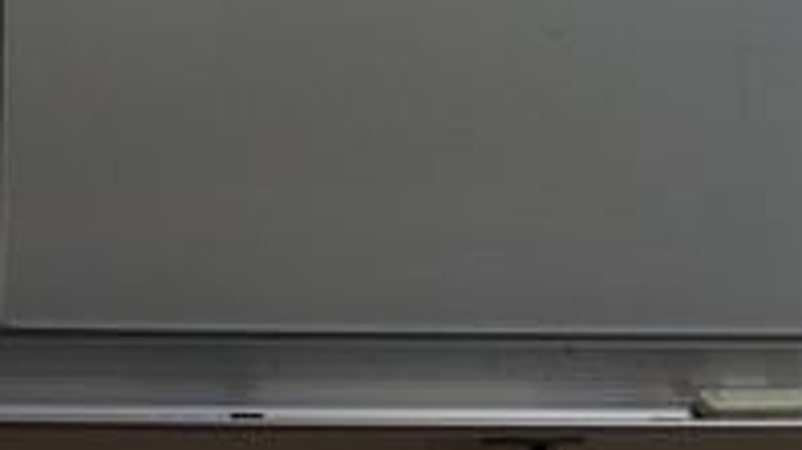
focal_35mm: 89
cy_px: -229
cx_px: 109
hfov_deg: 23.4
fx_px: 1891
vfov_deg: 12.8
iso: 400
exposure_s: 1/160
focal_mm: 16
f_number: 4
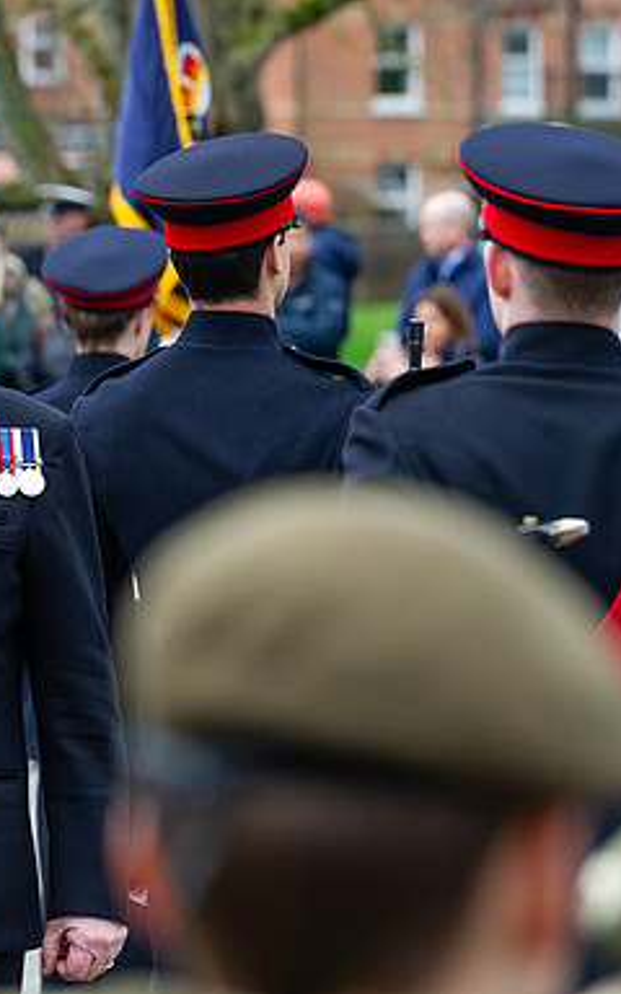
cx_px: -120
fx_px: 9803
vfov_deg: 5.8
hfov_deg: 3.6
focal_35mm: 362
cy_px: 487
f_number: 6.3
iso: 640
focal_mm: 200
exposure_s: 1/250
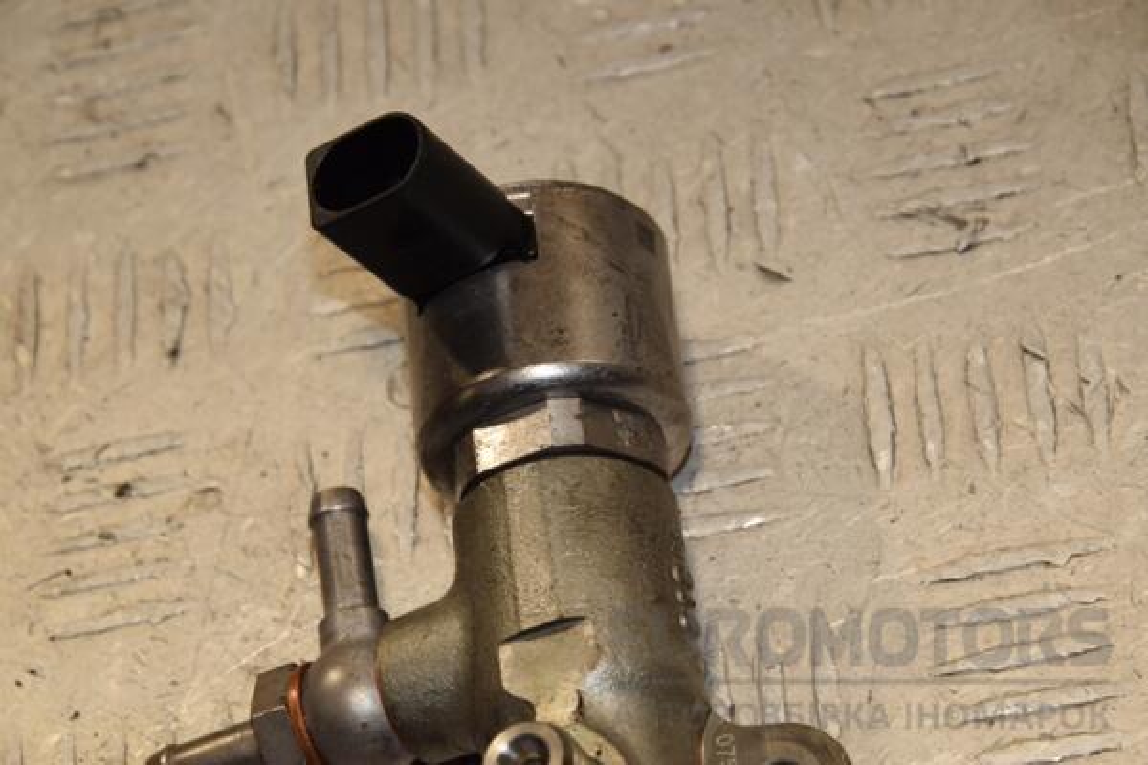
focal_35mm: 158
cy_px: 382
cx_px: 574
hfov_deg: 13.0
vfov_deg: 8.7
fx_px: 5022
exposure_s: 1/200
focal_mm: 105
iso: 800
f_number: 9
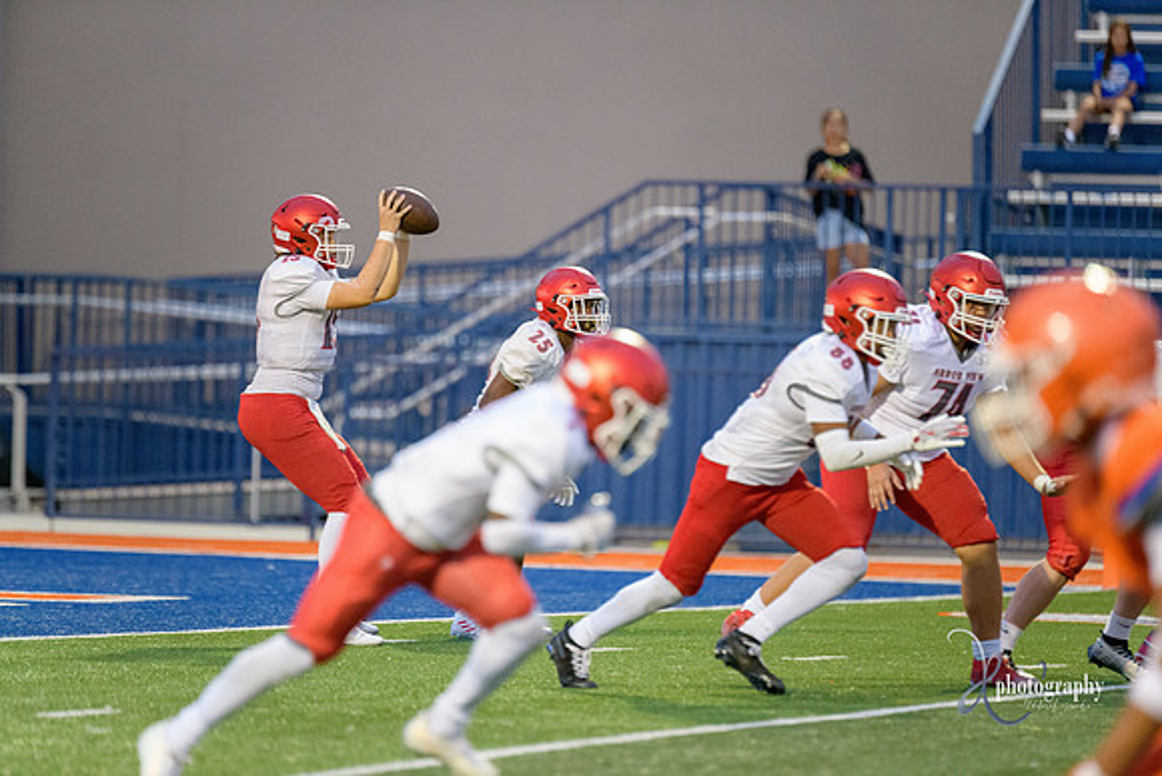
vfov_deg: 4.6
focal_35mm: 300
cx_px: 581
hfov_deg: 6.9
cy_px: 388
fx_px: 9685
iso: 5600
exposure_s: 1/800
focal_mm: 300
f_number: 2.8
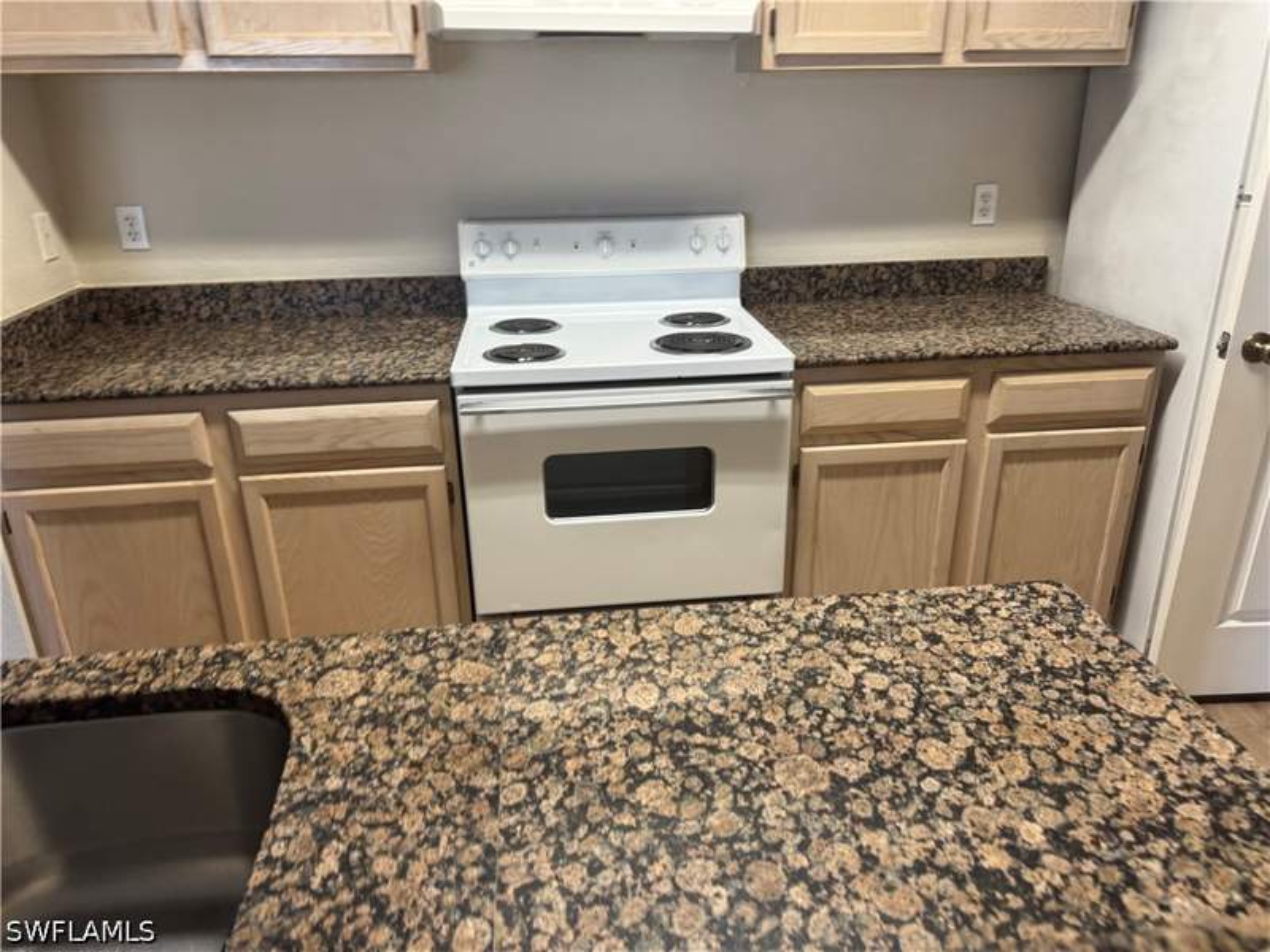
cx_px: 635
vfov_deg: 56.8
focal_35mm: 24
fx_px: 881
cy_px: 476
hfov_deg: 71.6
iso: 160
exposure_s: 1/60
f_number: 1.78
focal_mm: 6.76
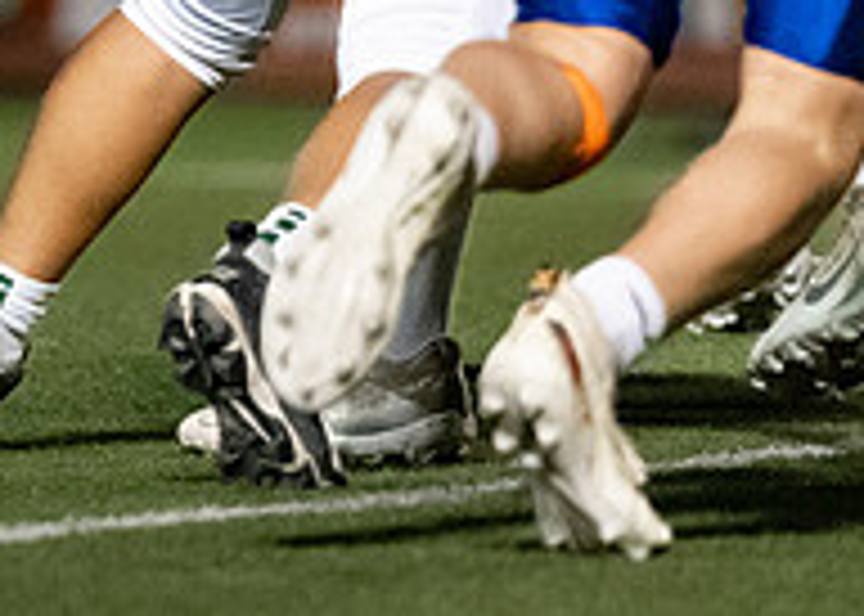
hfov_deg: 2.1
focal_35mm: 980
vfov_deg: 1.5
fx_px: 24039
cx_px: -354
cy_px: -456
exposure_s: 1/1000
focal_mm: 200
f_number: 2.8
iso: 4000
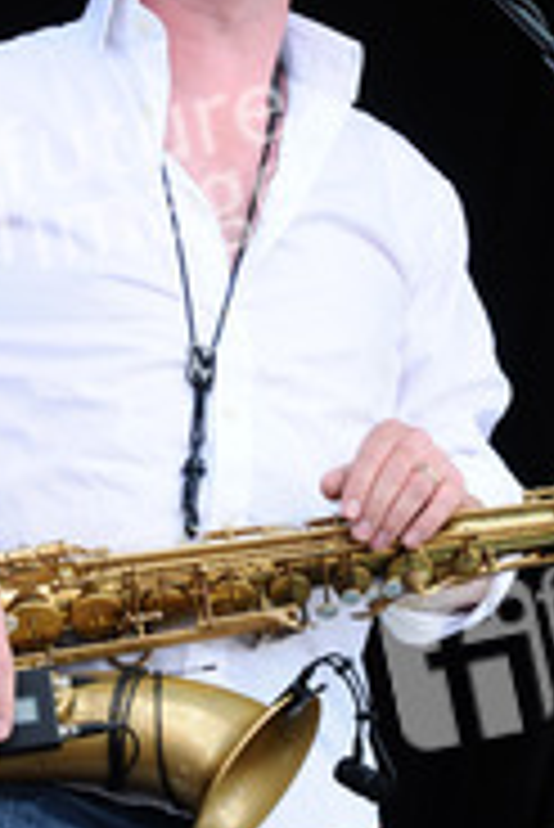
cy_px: 418
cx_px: 205
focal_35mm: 300
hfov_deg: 4.6
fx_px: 6911
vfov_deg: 6.9
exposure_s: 1/400
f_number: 5.6
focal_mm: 92
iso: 320
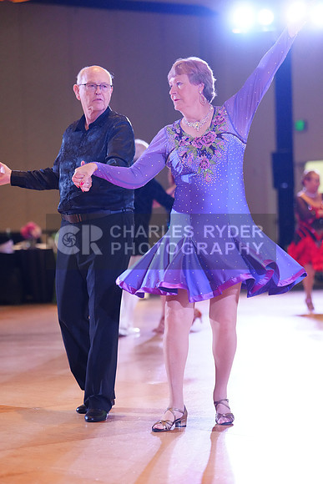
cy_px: 242
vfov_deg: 17.5
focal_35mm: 117
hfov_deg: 11.7
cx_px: 162
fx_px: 1574
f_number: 2.8
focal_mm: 117
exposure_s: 1/400
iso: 5000
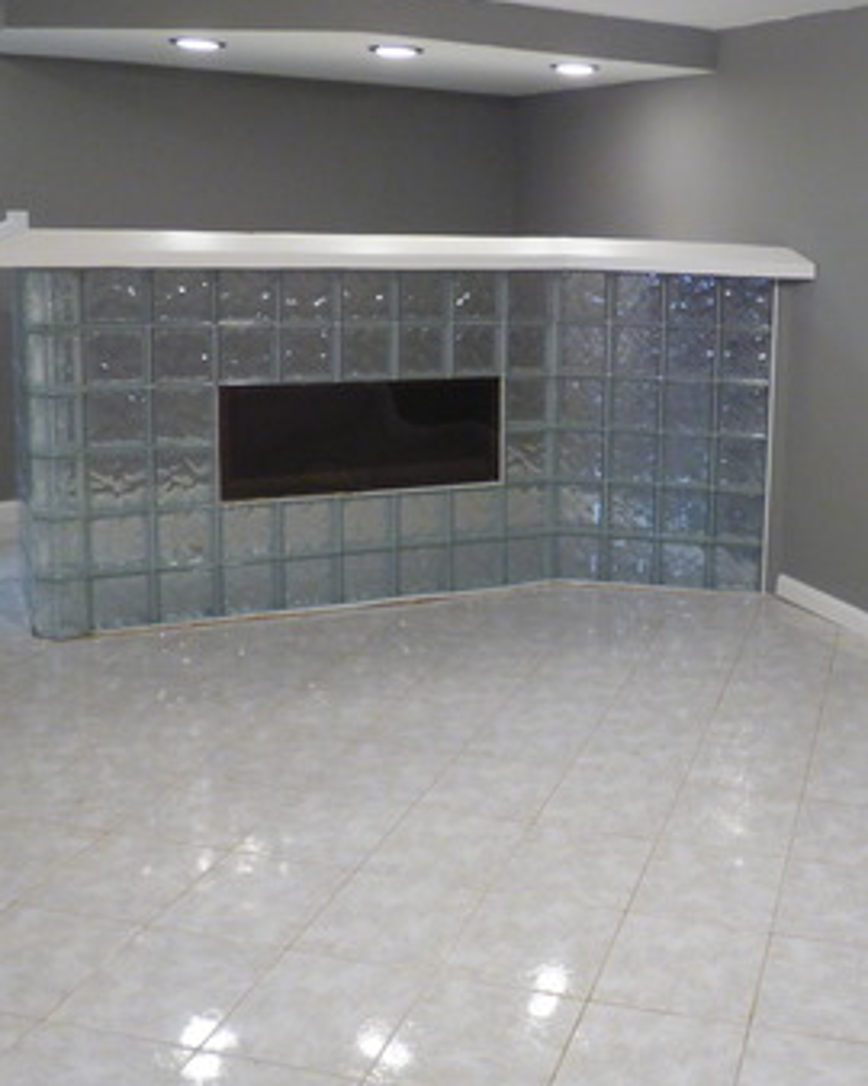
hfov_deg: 38.9
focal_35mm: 37
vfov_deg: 48.4
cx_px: 665
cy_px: 373
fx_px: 1189
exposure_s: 1/10
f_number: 2.8
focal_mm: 3.58
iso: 400
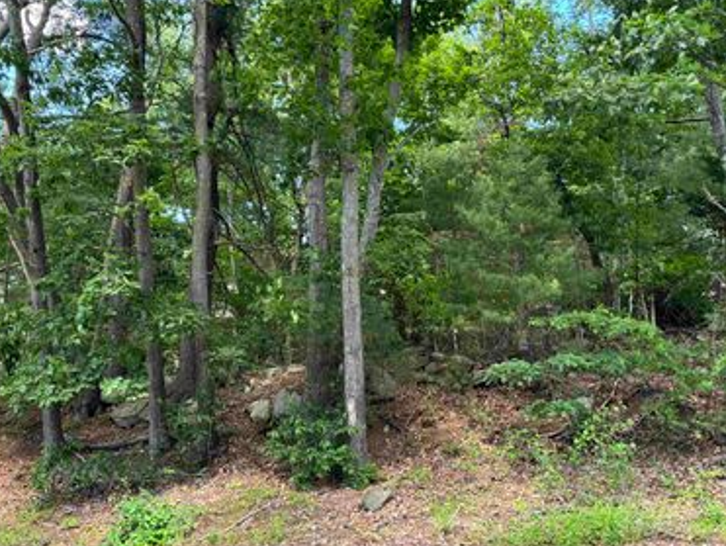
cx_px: 340
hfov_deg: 52.5
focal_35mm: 35
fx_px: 735
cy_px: 230
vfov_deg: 40.6
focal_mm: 5.96
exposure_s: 1/121
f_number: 1.6
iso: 100
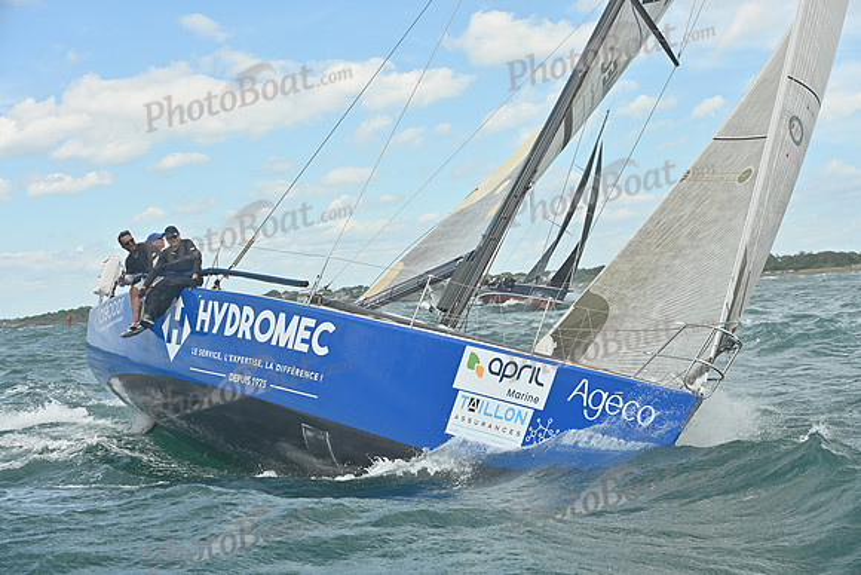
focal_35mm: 70
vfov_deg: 19.5
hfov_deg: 28.8
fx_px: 1674
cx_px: 430
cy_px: 288
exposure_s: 1/1250
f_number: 8
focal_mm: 70
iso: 320
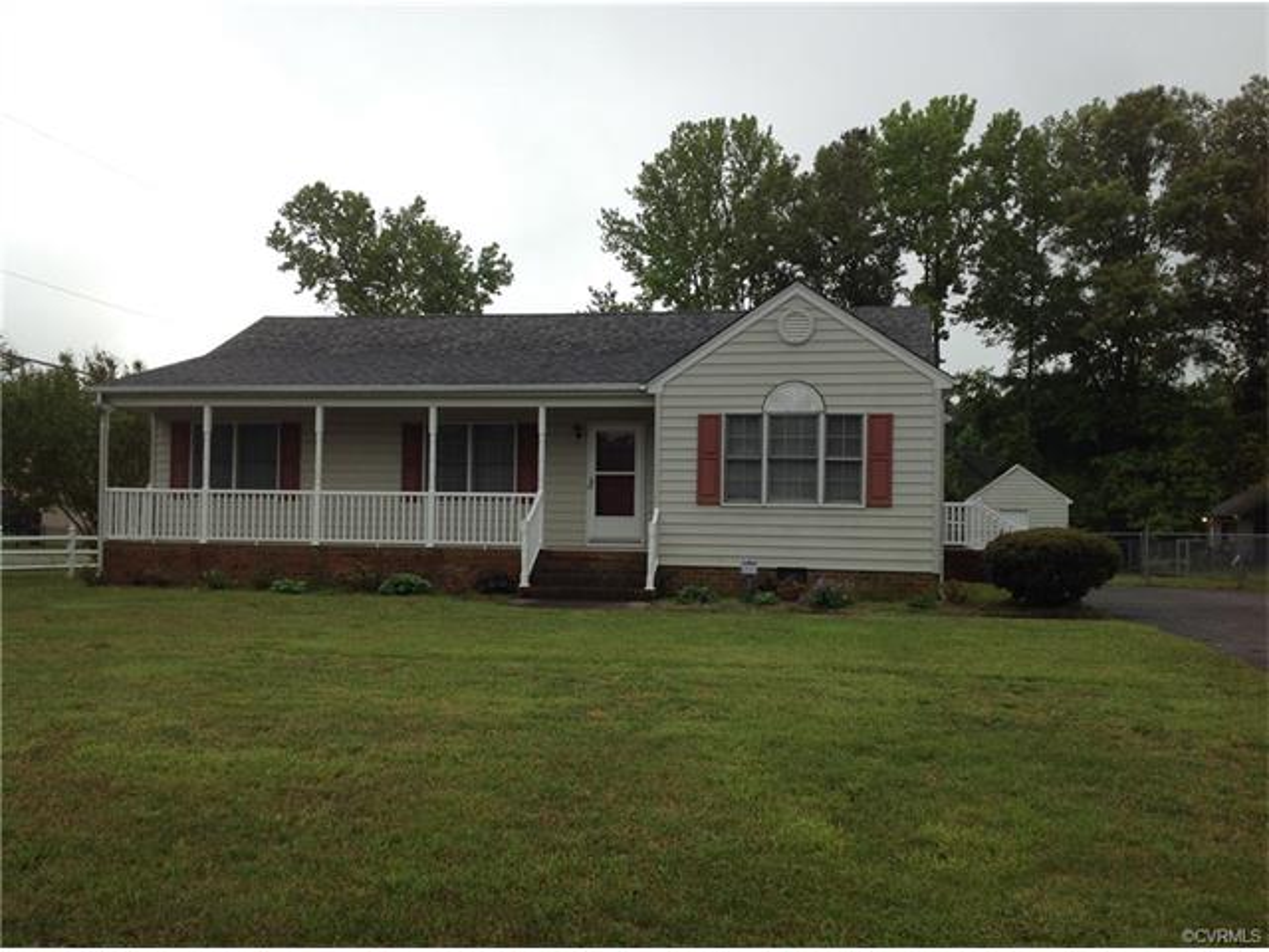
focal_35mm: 35
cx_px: 634
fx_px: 1283
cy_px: 476
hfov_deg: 52.6
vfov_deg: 40.7
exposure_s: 1/285
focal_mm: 4.28
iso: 50
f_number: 2.4
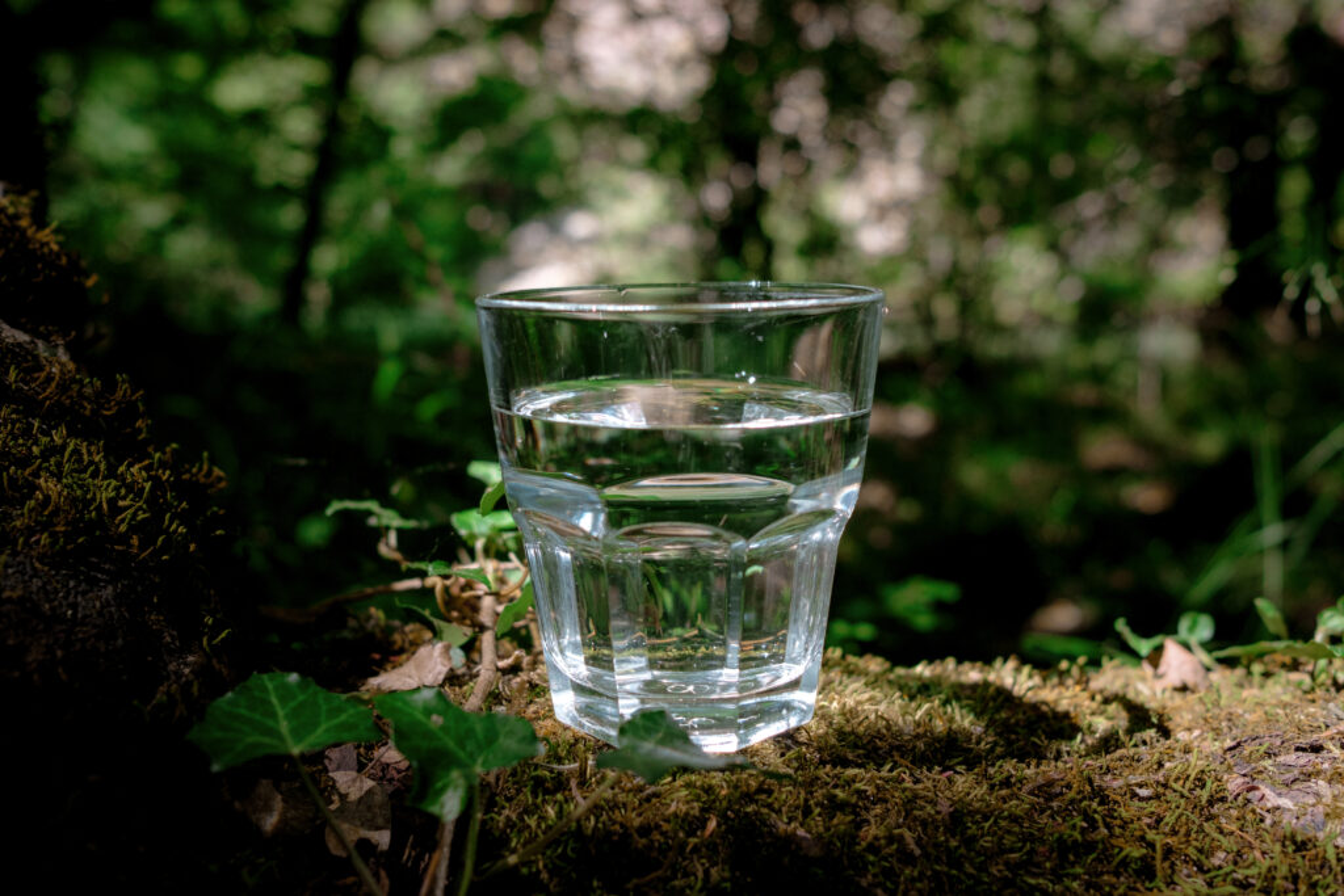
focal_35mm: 35
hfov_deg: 54.4
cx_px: 672
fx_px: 1307
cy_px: 448
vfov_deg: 37.9
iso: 400
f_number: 4
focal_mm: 23
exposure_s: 1/1000
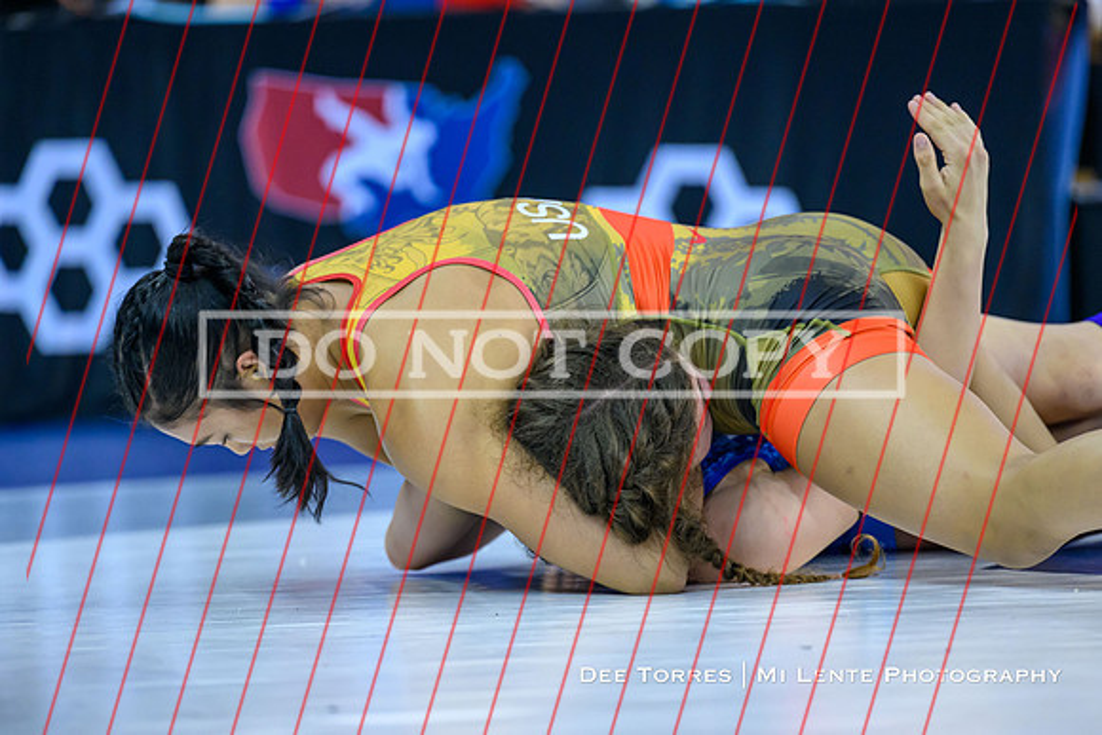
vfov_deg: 5.4
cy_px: 461
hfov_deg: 8.0
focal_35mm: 256
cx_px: 474
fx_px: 7842
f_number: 2.8
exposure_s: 1/800
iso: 3200
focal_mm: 200
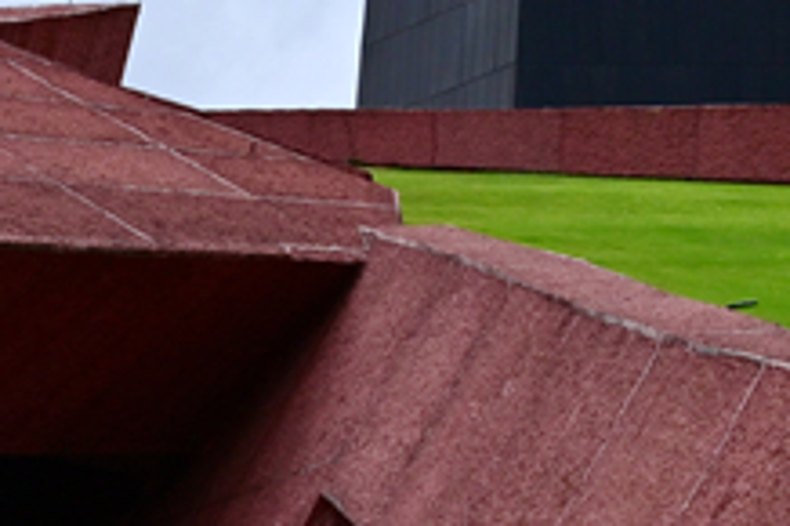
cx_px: -290
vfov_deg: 7.0
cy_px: 722
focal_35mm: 193
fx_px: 4232
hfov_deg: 10.4
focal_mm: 35
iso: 200
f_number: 5.6
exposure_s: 1/400
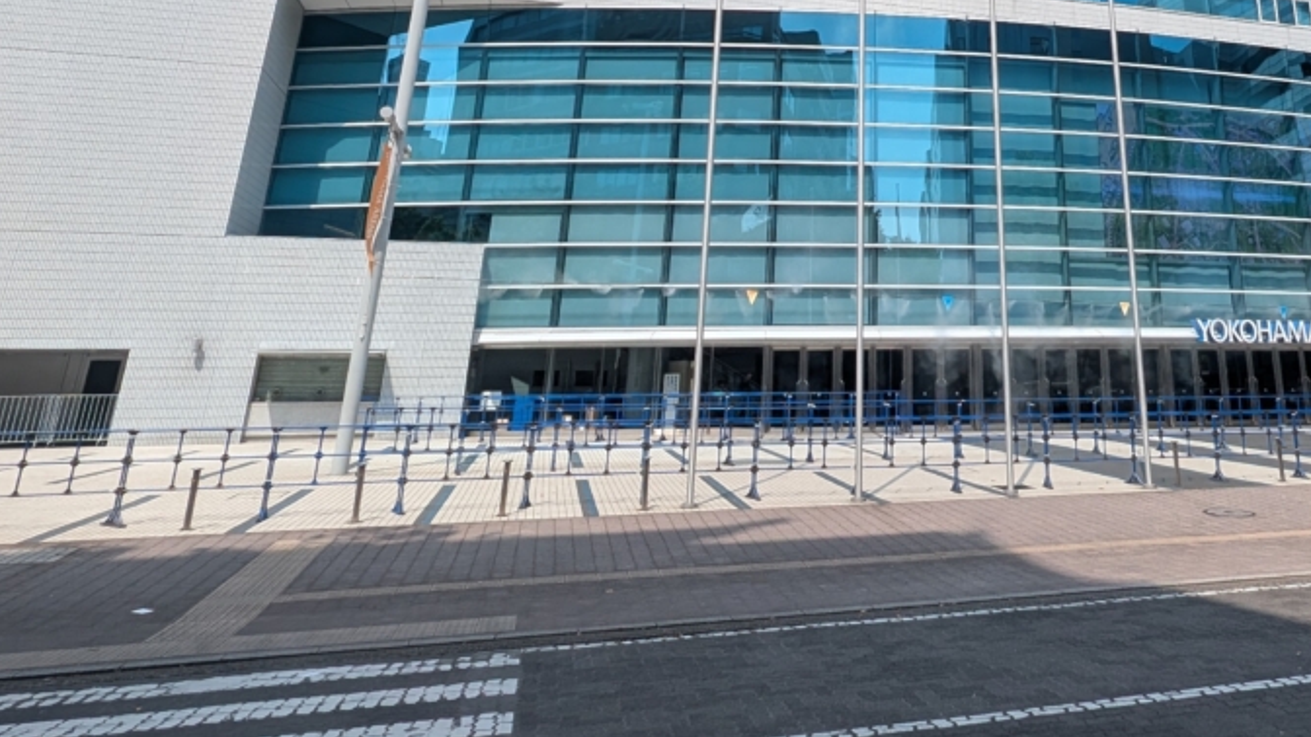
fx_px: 939
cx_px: 923
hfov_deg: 67.0
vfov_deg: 38.6
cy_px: 18
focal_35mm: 27
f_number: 2.2
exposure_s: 1/1368
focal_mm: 1.95
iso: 58
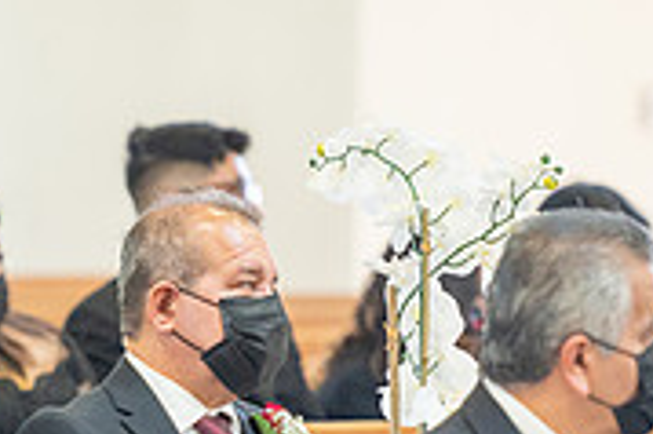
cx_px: 11
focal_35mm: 583
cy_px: 569
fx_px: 10565
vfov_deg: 2.4
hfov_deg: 3.5
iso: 1600
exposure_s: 1/200
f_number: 2.8
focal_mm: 180
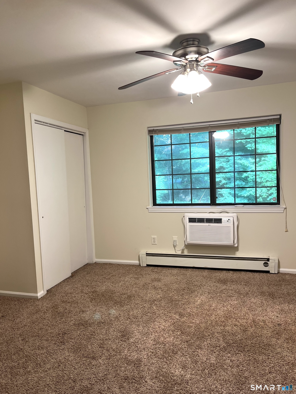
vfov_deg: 67.3
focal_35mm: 26
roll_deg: +2.8
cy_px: 197
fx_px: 296
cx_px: 148
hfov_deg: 53.1
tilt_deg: -4.5
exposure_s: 1/60
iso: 80
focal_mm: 5.1
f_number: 1.6
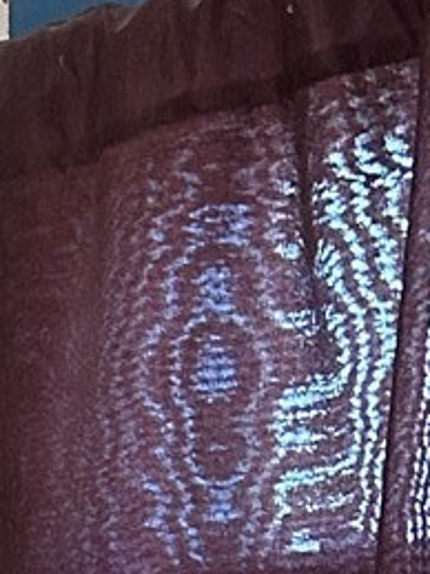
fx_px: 2951
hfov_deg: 7.6
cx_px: -711
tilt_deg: -13.7
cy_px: 1600
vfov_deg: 9.3
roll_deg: +3.0
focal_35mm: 178
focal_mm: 6.86
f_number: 1.78
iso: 200
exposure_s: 1/60
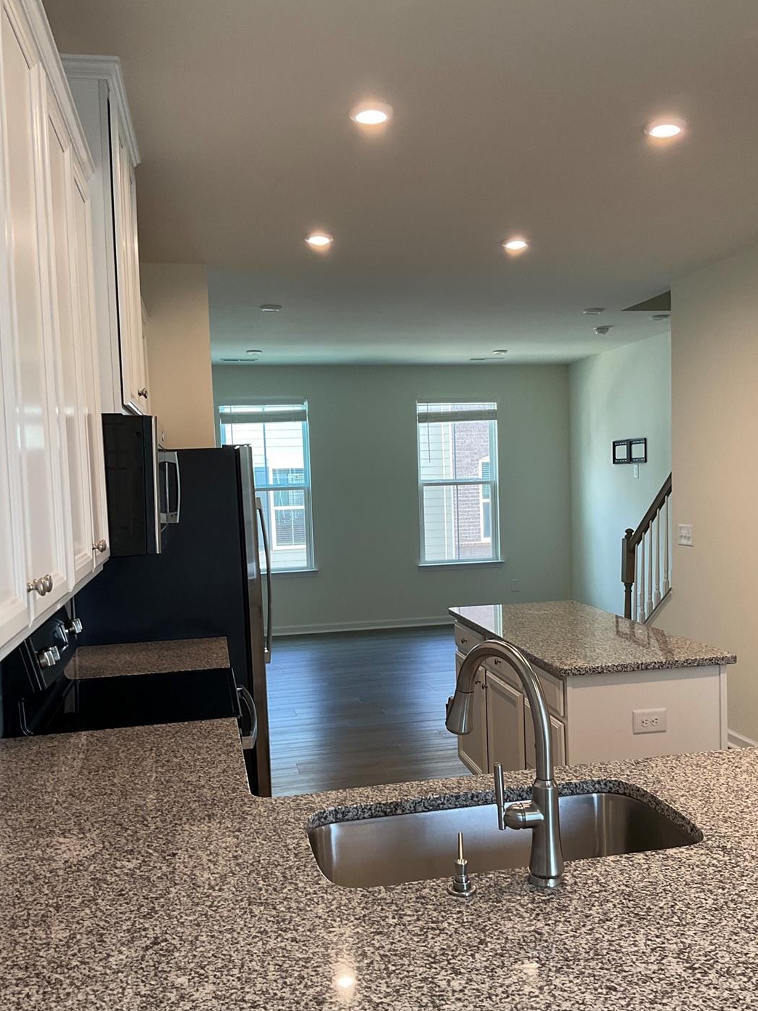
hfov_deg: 44.1
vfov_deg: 56.8
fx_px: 934
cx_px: 405
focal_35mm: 32
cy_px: 543
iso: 50
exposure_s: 1/60
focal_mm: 3
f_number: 1.8
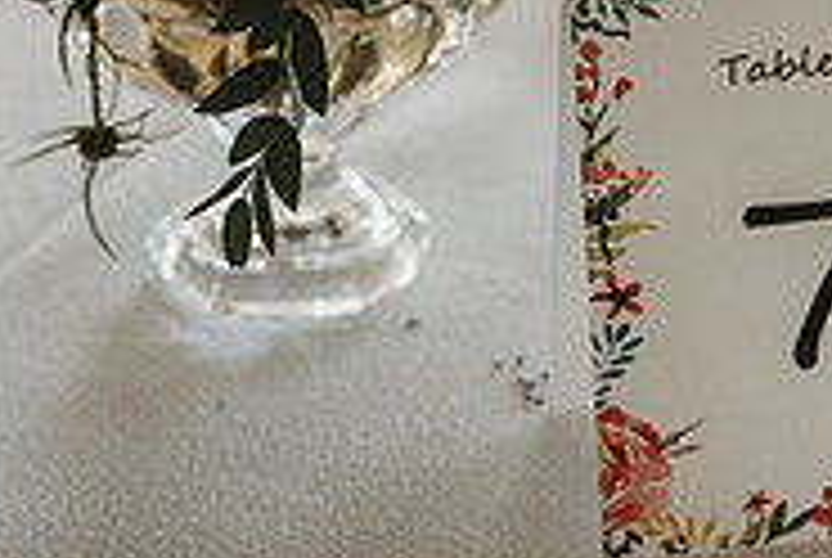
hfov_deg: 7.7
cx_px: 535
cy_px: -151
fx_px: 6157
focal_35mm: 266
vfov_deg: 5.2
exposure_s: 1/125
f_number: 4.5
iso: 360
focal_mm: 85
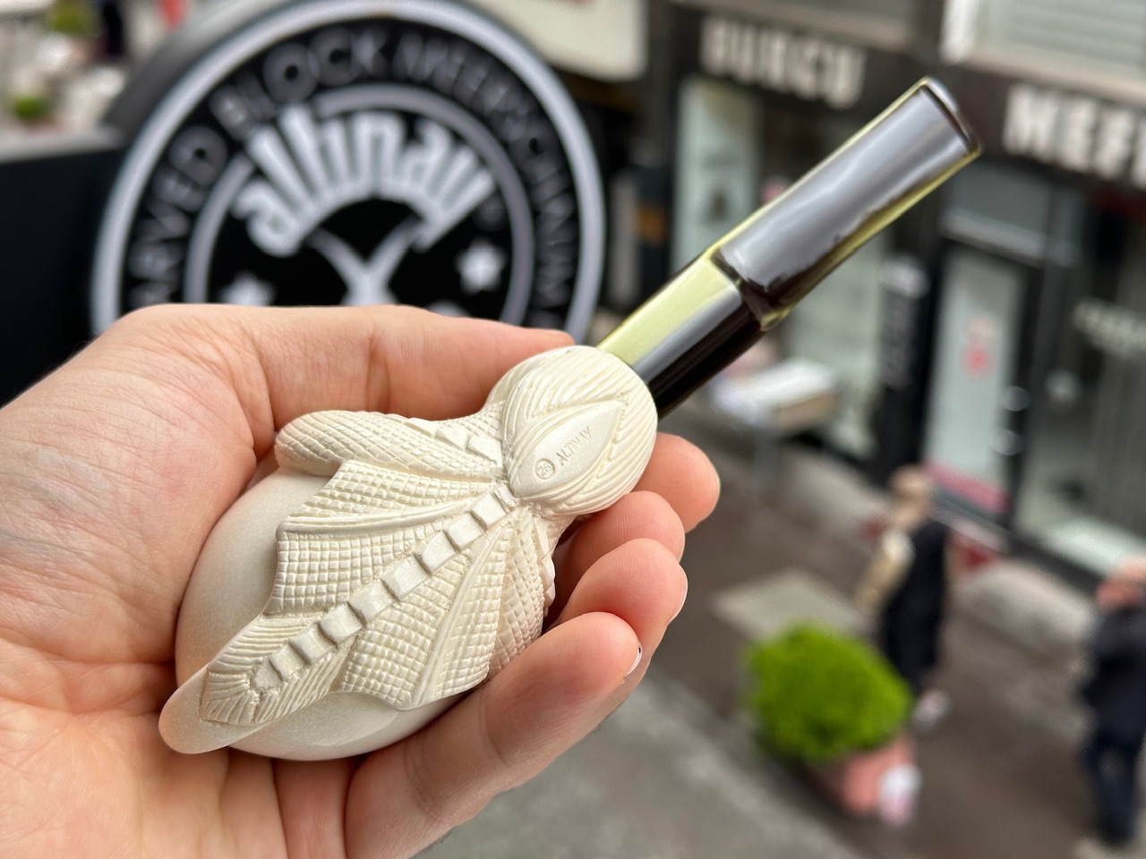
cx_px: 573
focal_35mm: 48
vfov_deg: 30.3
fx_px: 1589
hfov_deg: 39.7
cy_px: 430
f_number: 1.78
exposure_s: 1/597
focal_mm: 6.86
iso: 64
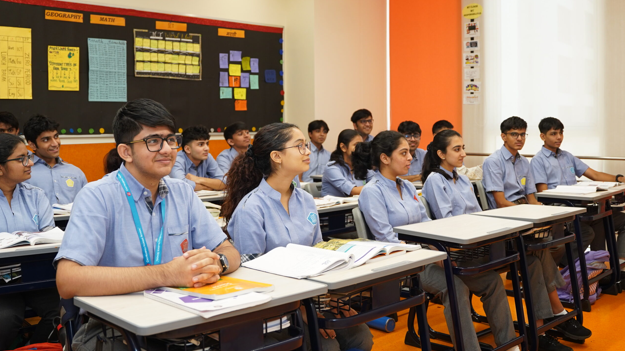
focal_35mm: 38
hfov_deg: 52.8
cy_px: 150
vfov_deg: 31.1
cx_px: 312
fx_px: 630
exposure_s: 1/200
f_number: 2.8
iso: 640
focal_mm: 24
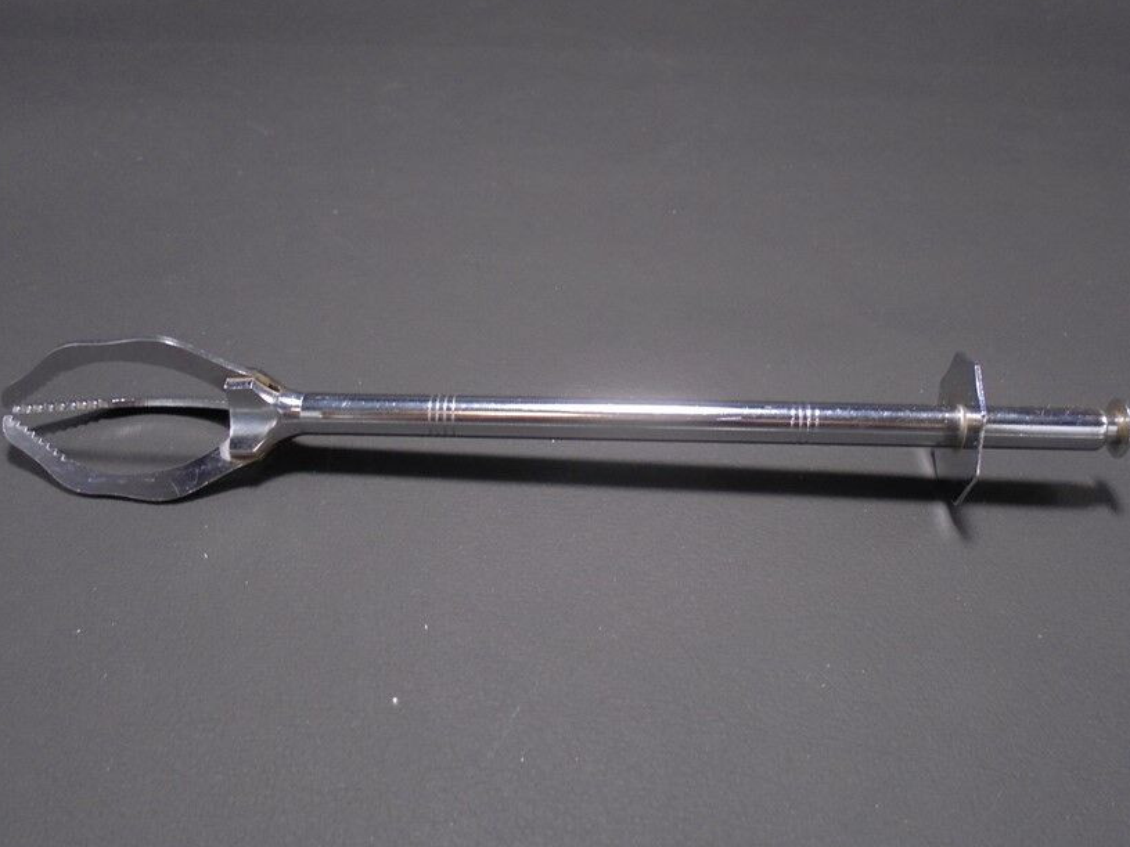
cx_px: 566
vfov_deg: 44.2
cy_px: 439
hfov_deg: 56.8
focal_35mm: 32
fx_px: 1045
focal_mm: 5.3
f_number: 3.7
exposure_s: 1/30
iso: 160
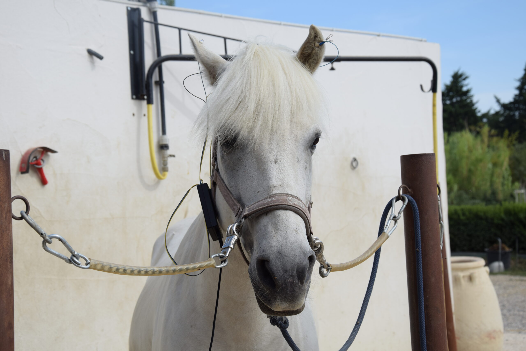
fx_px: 1096
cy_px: 176
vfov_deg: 18.2
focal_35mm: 75
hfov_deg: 27.0
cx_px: 263
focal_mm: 50
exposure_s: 1/250
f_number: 8
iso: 100
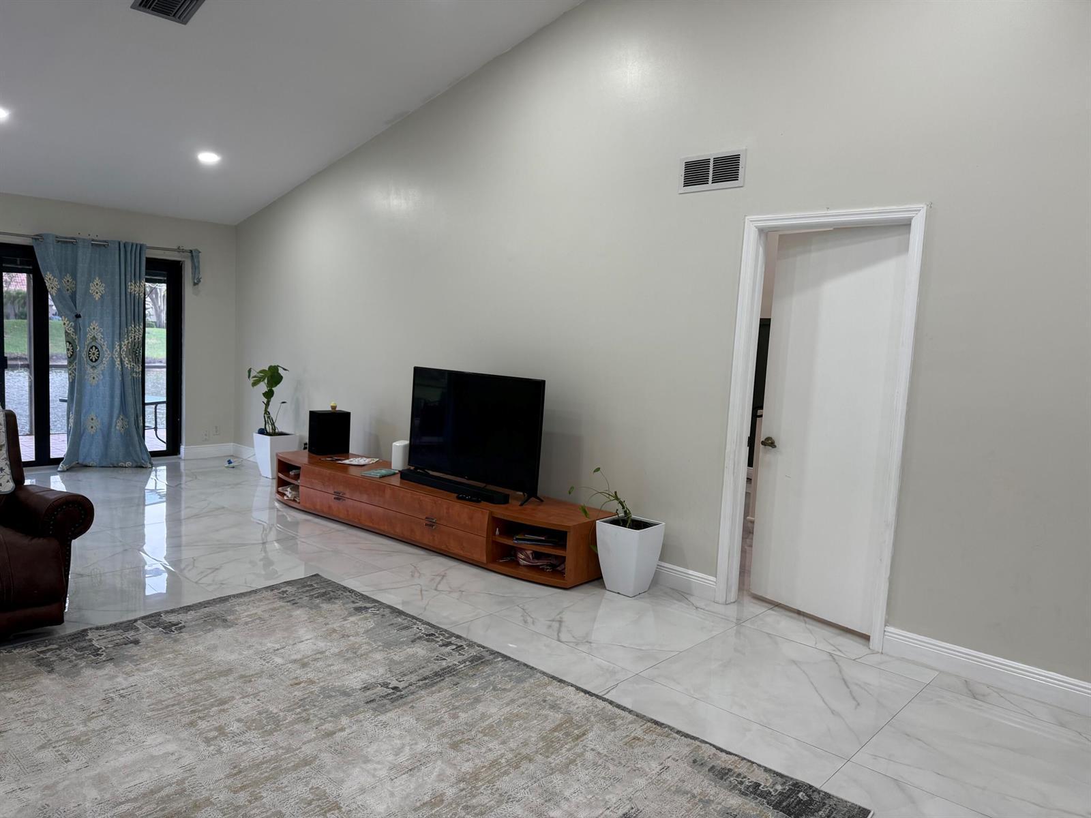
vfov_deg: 56.8
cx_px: 546
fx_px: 756
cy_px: 409
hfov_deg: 71.6
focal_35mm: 24
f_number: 1.78
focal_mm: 6.76
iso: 160
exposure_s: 1/120
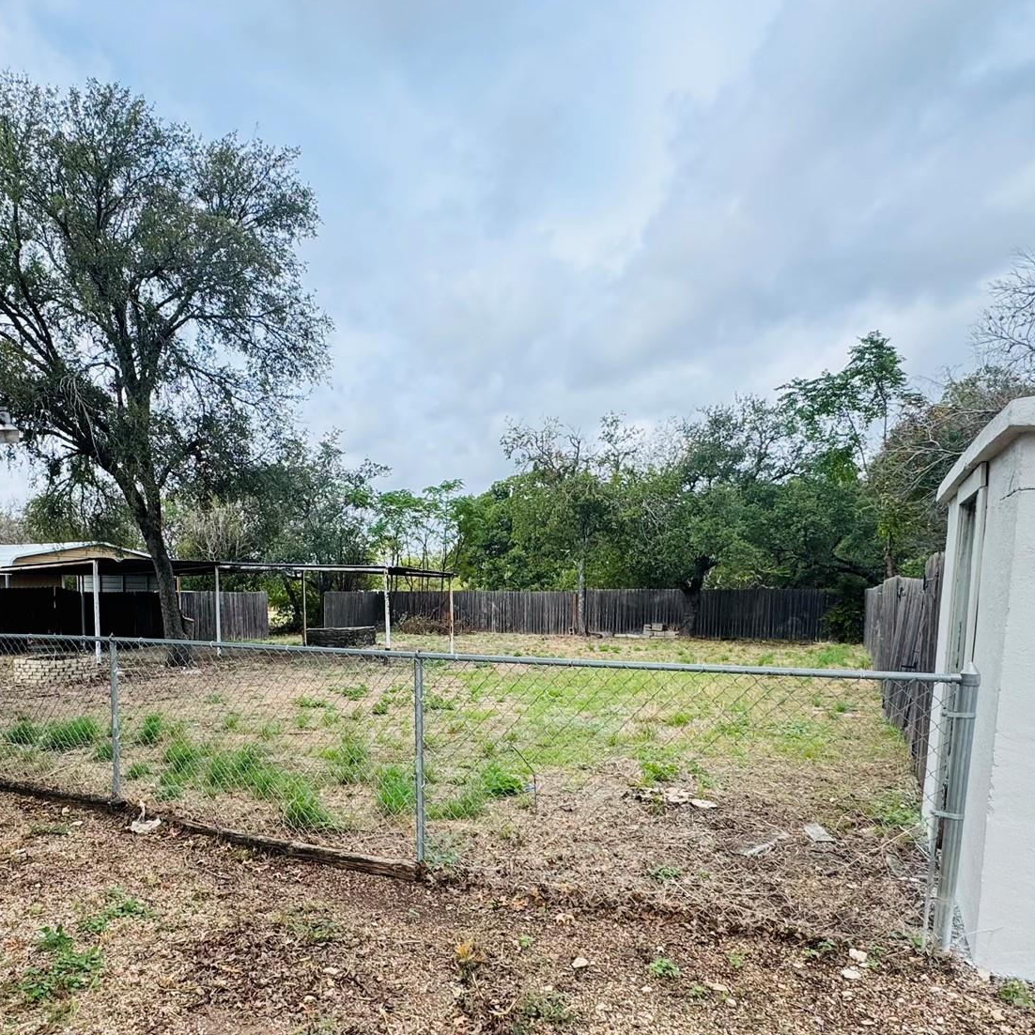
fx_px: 778
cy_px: 672
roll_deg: -0.1
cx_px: 424
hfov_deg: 66.7
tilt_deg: -6.2
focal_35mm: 23
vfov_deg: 65.8
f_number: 2.2
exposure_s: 1/713
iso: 40
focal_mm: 2.22
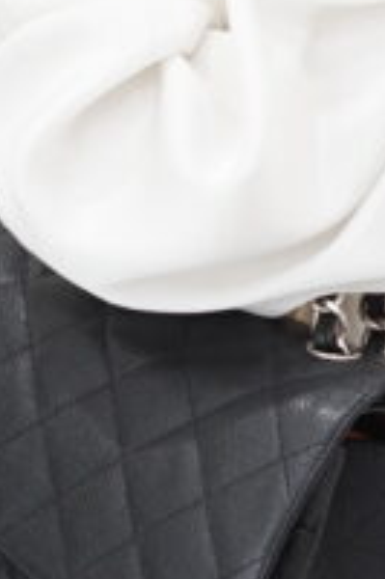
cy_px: 463
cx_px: 276
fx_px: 4113
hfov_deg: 5.4
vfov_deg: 8.0
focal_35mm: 256
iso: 640
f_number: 6.3
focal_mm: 50
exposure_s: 1/8
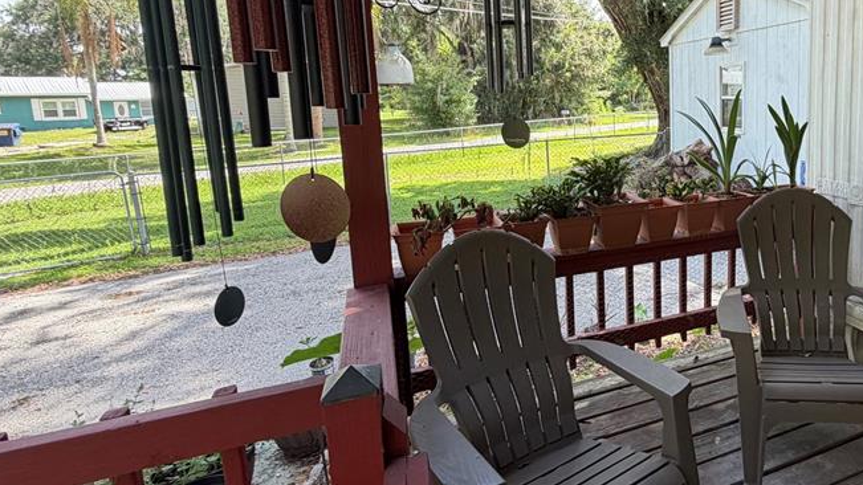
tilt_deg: -8.6
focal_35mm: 24
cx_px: 646
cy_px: 167
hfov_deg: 71.2
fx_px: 549
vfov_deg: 47.0
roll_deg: +1.0
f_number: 2.2
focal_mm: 2.22
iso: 50
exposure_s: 1/121
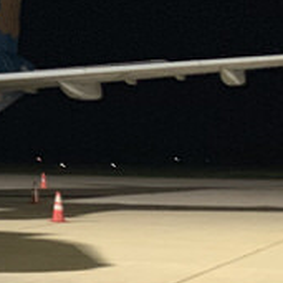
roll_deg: -2.2
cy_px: 96
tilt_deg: +5.0
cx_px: -260
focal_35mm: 129
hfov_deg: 12.2
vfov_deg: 13.5
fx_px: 1193
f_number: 1.8
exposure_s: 1/30
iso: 500
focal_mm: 4.25
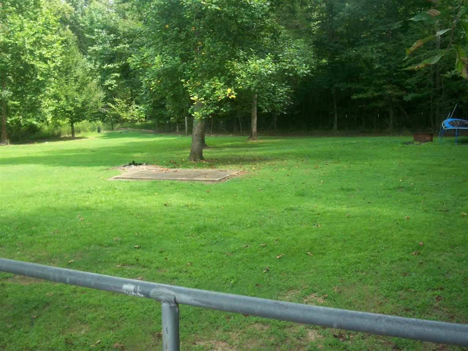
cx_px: 234
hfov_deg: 51.4
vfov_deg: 39.7
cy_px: 176
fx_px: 487
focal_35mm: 36
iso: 100
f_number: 4.5
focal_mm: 5.9
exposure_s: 1/70
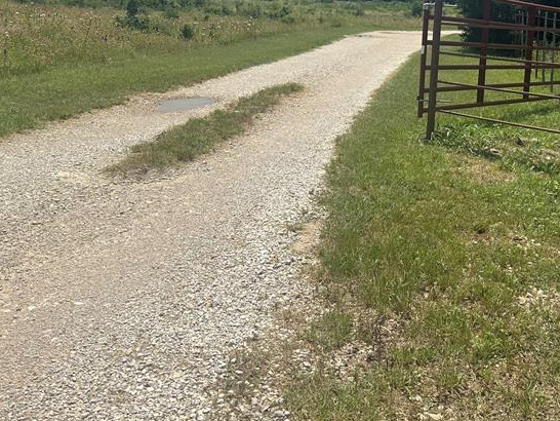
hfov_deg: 41.4
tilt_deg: -8.7
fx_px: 728
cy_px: 98
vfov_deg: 31.5
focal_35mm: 45
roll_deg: -1.5
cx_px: 381
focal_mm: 6.86
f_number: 1.78
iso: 80
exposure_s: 1/6623
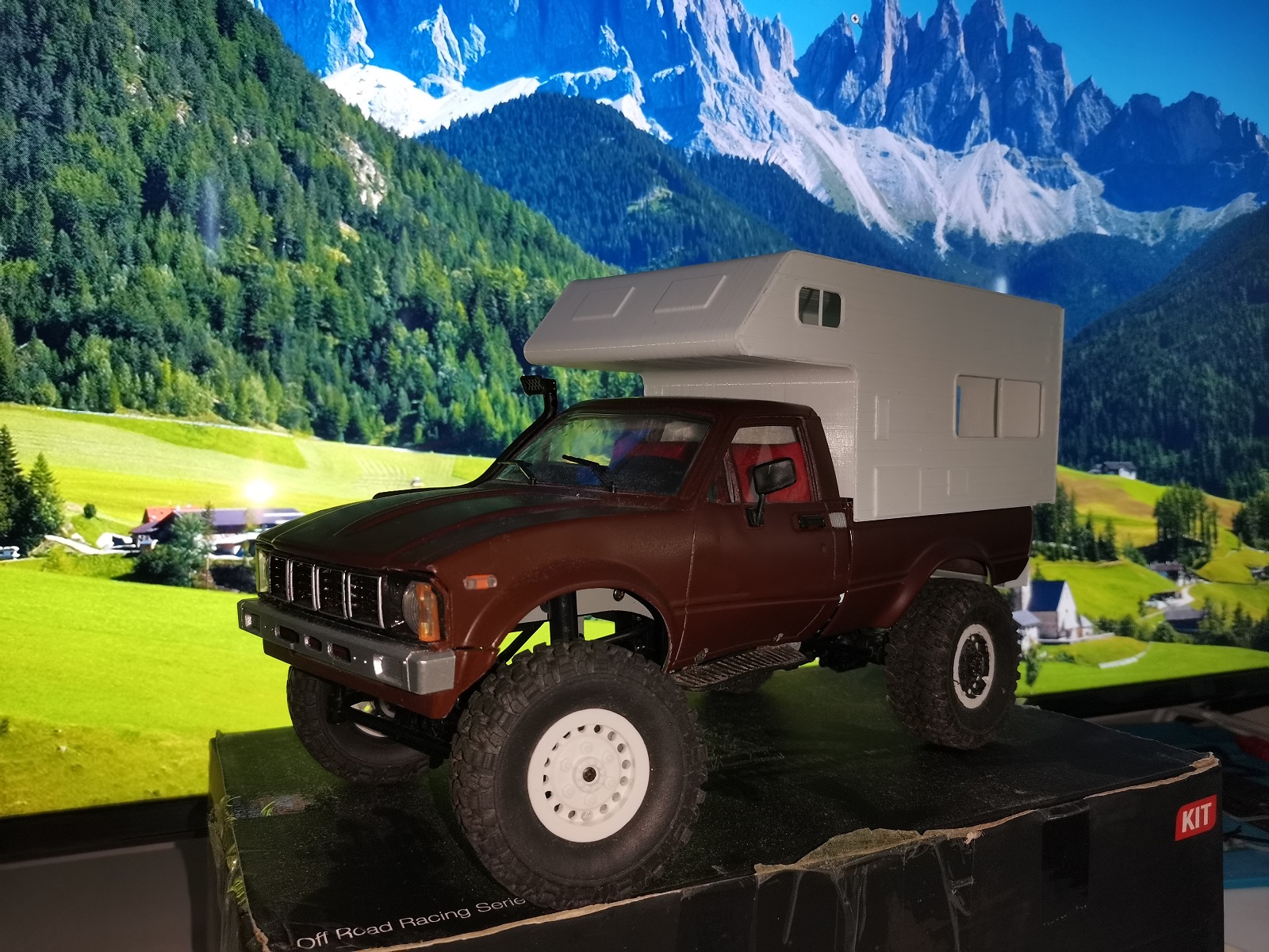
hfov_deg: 67.3
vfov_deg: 53.1
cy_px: 476
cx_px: 634
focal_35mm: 26
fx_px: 953
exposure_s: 1/60
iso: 320
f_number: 1.8
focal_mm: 4.75
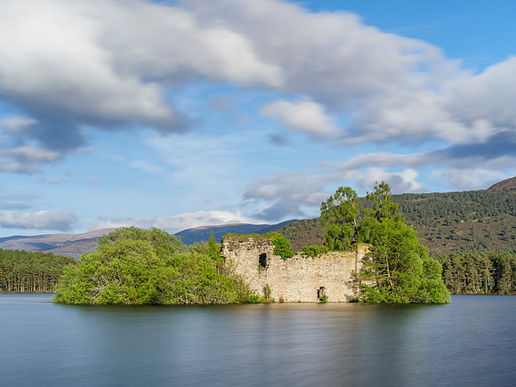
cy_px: 199
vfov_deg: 30.6
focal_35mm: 47
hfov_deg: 40.1
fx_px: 707
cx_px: 278
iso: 200
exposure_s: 8
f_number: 7.1
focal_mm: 22
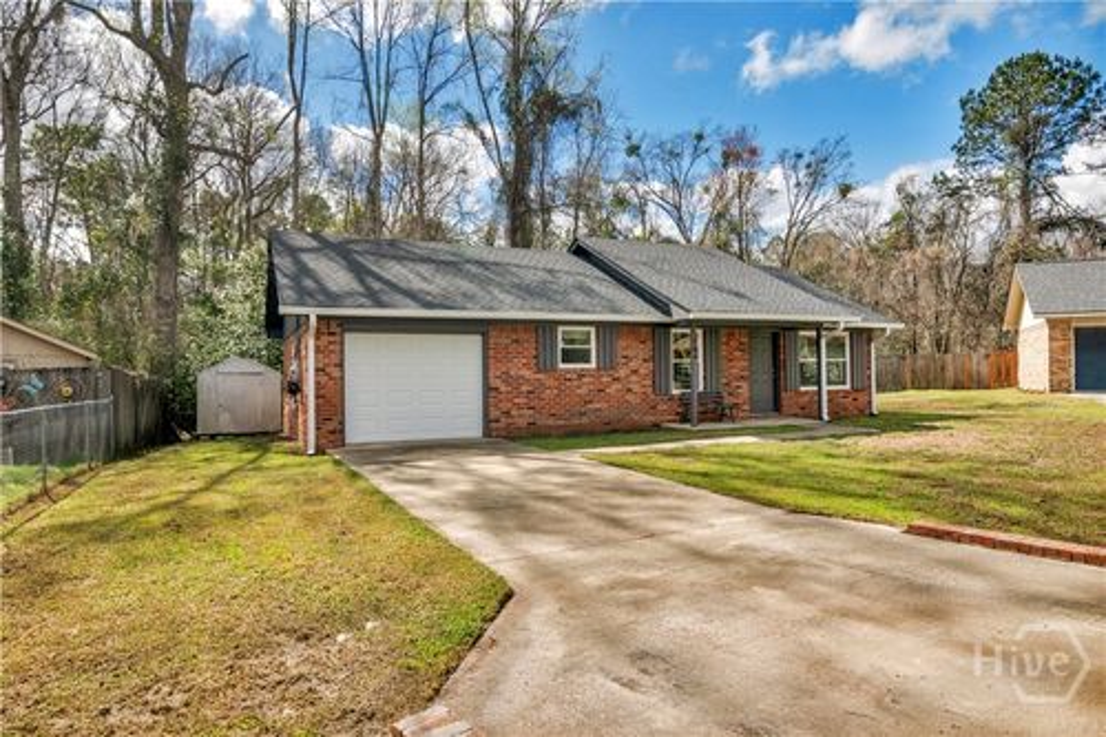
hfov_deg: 81.2
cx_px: 553
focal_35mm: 21
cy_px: 368
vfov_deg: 59.5
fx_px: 645
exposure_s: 1/1250
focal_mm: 14
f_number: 7.1
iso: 250
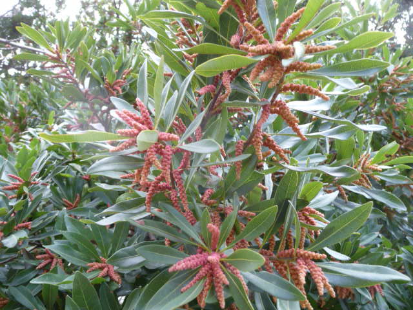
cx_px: 206
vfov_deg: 49.7
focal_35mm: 28
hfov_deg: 63.4
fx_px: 334
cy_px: 155
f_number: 3.3
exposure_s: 1/50
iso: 100
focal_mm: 4.7
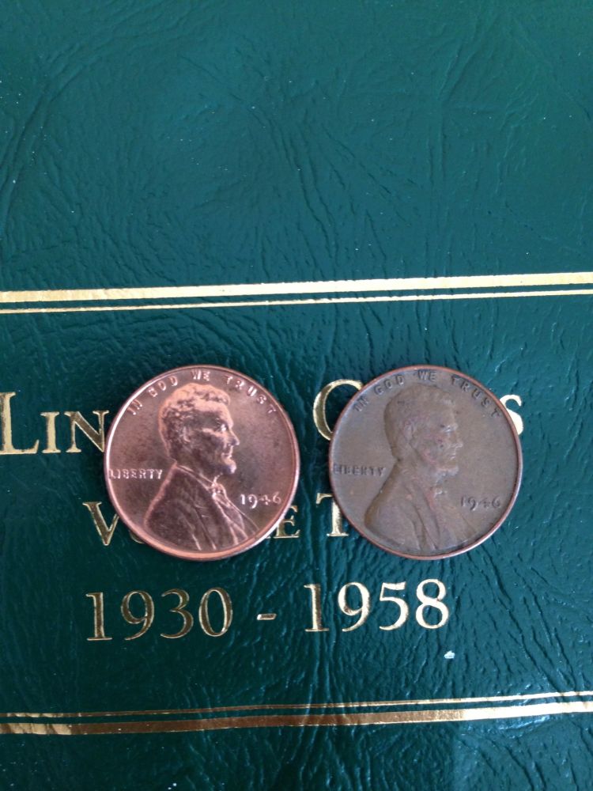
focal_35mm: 33
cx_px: 296
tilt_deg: -76.7
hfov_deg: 42.9
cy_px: 396
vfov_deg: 55.4
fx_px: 754
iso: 160
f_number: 2.4
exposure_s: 1/20
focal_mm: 4.12
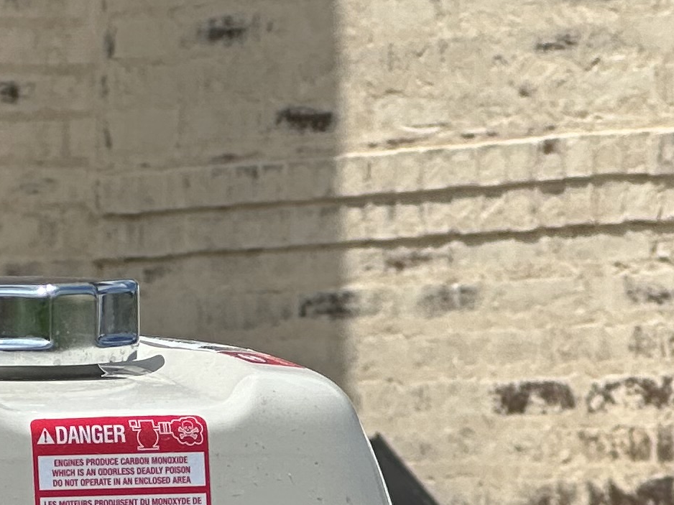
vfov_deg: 4.4
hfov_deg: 5.9
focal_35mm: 331
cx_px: -377
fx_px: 6443
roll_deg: +0.5
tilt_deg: -4.4
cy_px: 943
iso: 32
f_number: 2.8
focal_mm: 9
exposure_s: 1/1024
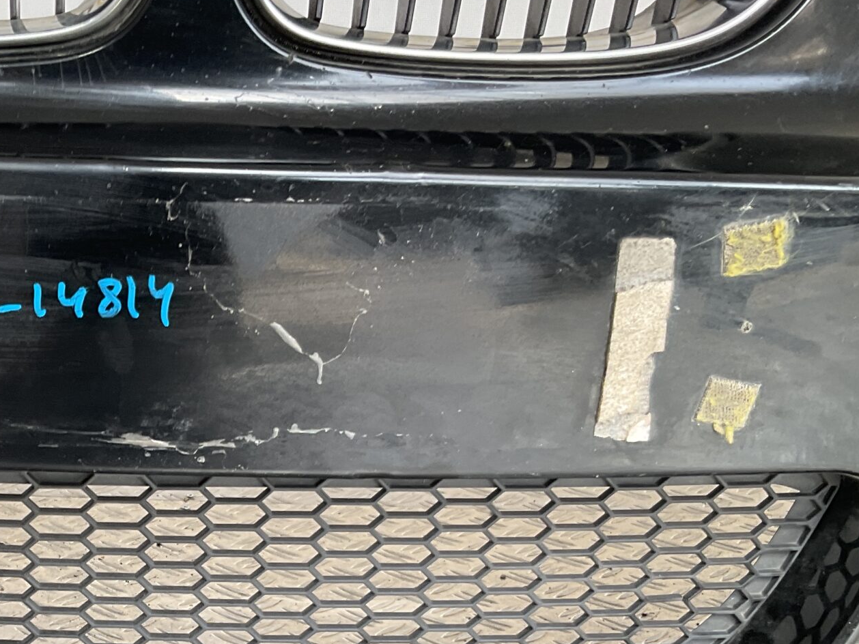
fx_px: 1464
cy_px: 547
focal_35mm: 59
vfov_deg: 24.3
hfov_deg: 31.5
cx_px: 123
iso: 25
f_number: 1.8
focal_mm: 3
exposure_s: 1/100
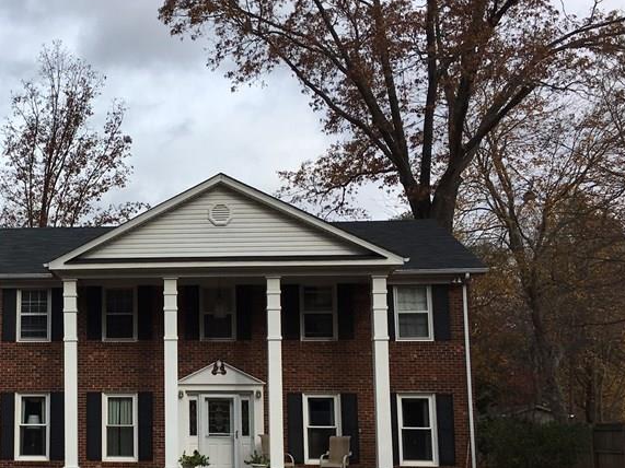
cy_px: 315
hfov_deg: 34.8
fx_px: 939
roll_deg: +0.4
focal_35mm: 52
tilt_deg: +8.2
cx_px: 69
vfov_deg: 27.8
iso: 25
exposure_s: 1/1148
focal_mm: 4.15
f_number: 2.2
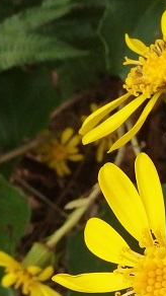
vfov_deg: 22.0
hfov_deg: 12.0
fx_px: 760
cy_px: 146
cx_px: 239
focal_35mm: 97
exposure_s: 1/800
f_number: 5
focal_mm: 4.7
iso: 500
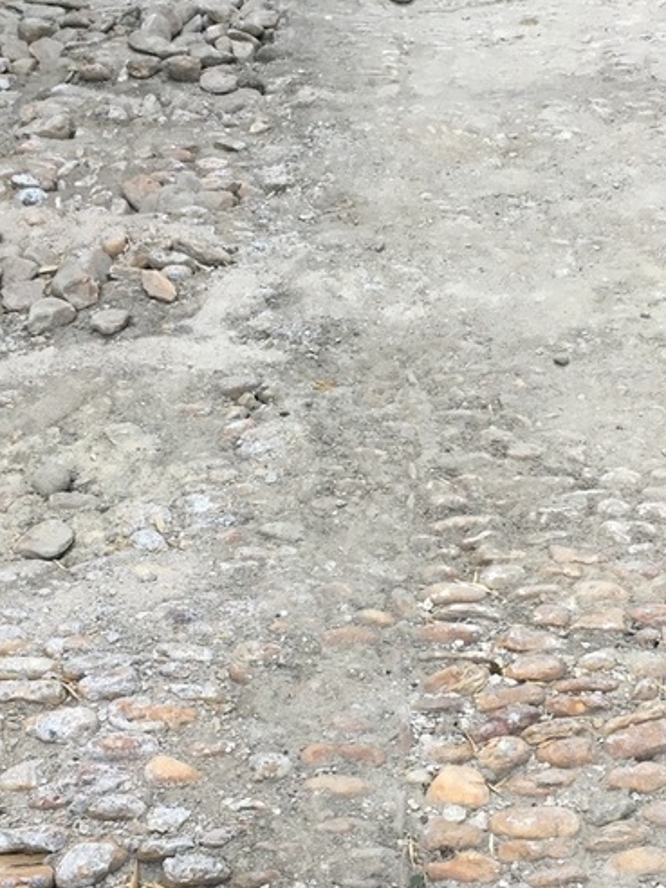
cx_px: 405
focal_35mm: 53
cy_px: 522
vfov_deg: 36.1
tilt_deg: -32.8
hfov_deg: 27.5
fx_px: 1360
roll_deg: +1.6
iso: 32
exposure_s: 1/33
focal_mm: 4.15
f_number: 2.2
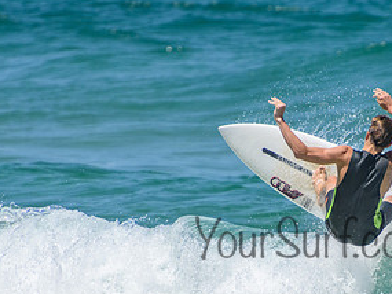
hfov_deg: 1.7
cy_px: 226
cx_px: 337
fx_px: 13300
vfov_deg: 1.3
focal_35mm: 1174
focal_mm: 400
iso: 280
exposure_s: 1/2000
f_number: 5.6
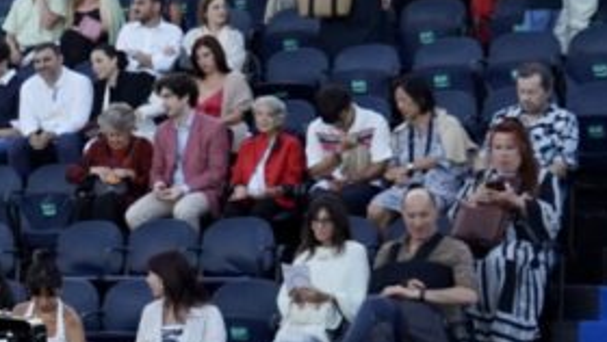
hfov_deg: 14.6
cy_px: 197
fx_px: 2158
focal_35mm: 134
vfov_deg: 9.1
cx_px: -386
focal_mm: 35
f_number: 5.6
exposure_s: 1/1250
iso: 2000
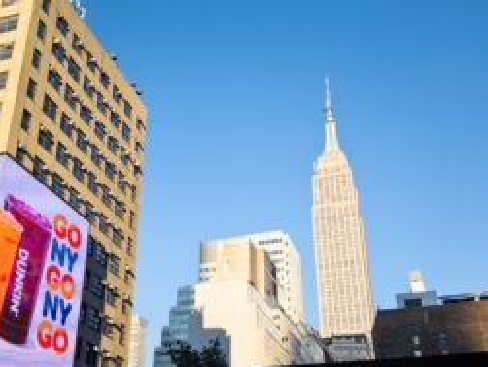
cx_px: 233
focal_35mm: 43
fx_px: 607
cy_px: 219
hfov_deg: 43.8
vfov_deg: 33.6
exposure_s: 1/8130
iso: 50
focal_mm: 6.76
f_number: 1.78
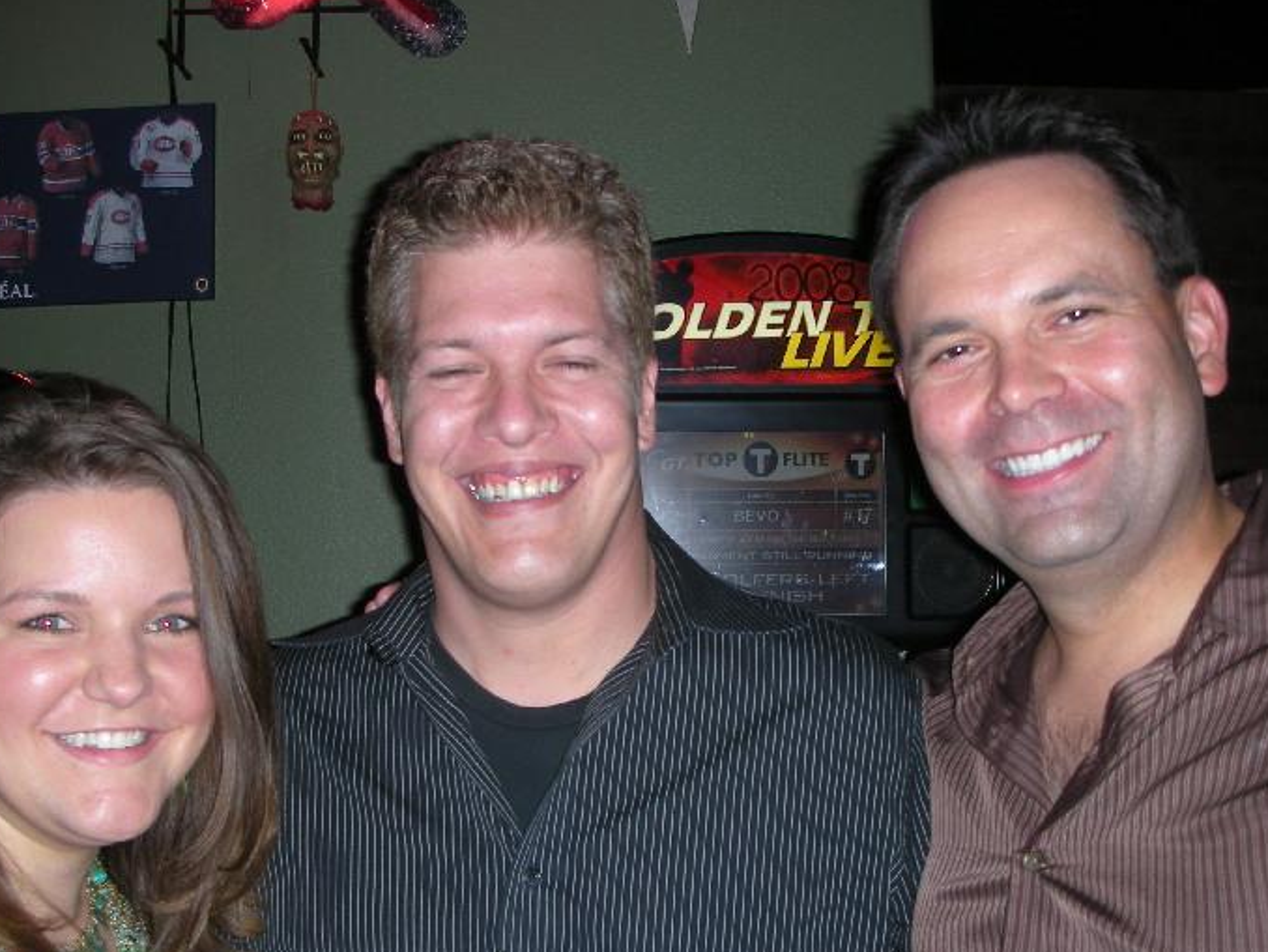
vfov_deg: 32.2
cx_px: 552
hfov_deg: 42.0
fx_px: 1649
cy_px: 542
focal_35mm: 45
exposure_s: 1/60
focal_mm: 5.8
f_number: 2.8
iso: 56
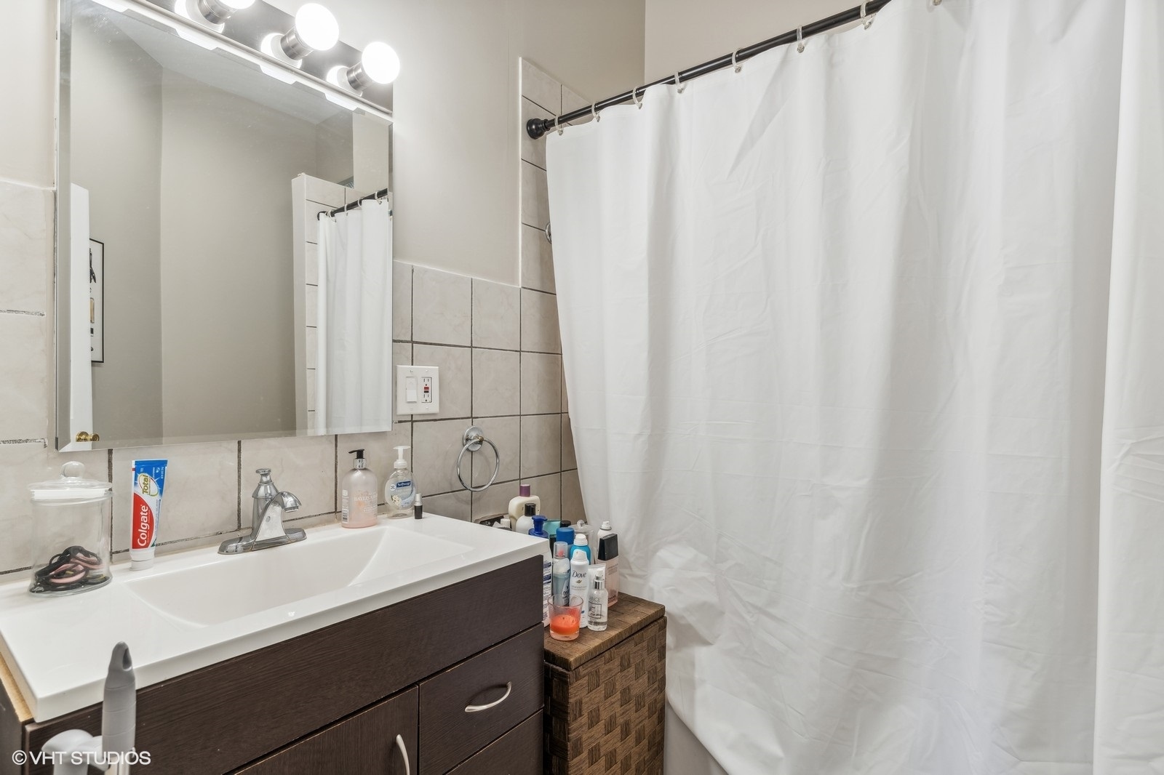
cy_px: 388
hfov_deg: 96.7
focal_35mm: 16
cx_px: 582
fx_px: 517
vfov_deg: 73.7
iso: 320
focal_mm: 16
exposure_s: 1/8
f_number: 9
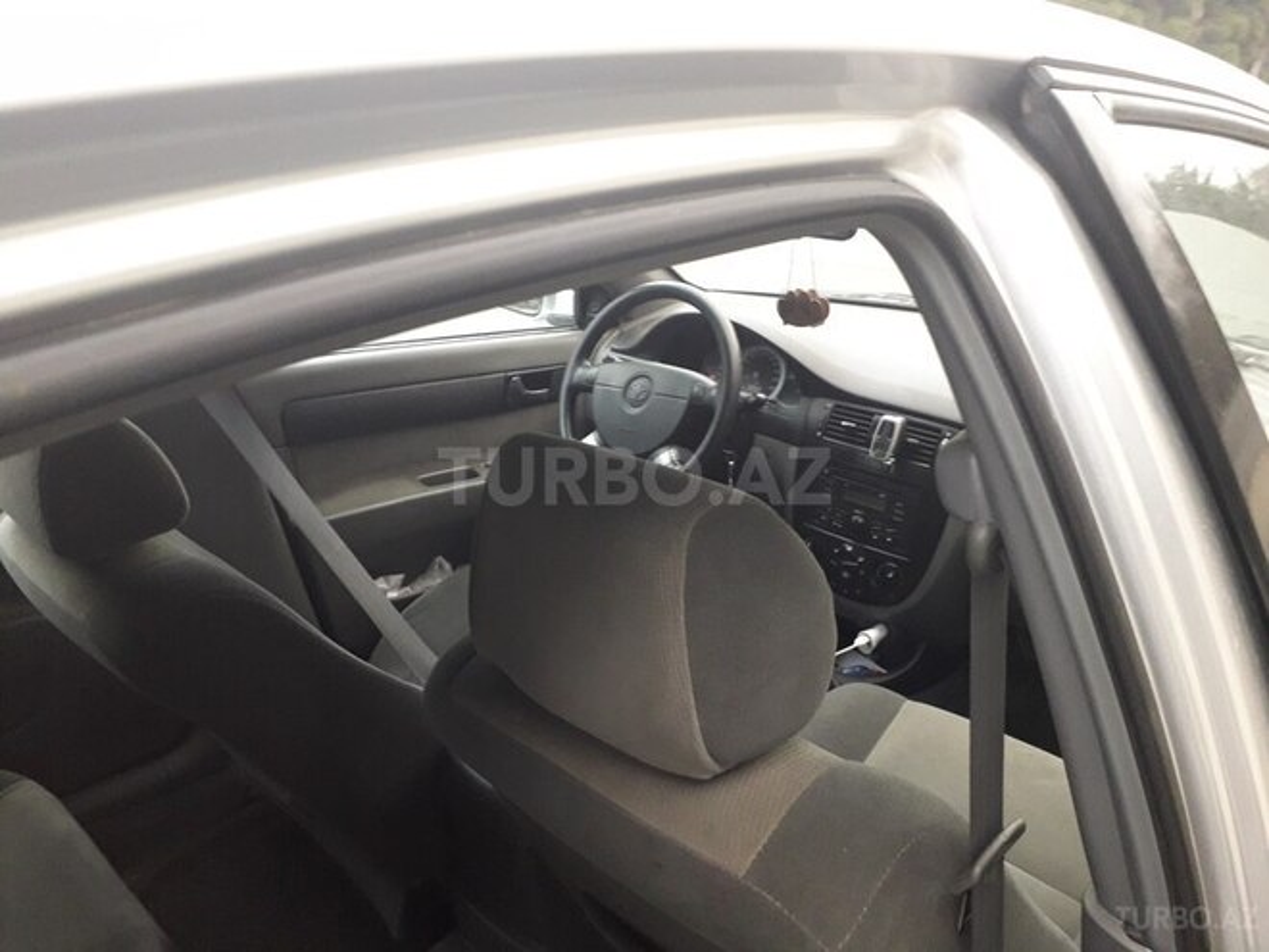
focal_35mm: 27
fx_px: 990
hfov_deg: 65.3
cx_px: 634
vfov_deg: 51.4
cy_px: 476
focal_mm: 3.6
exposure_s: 1/25
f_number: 1.9
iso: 250
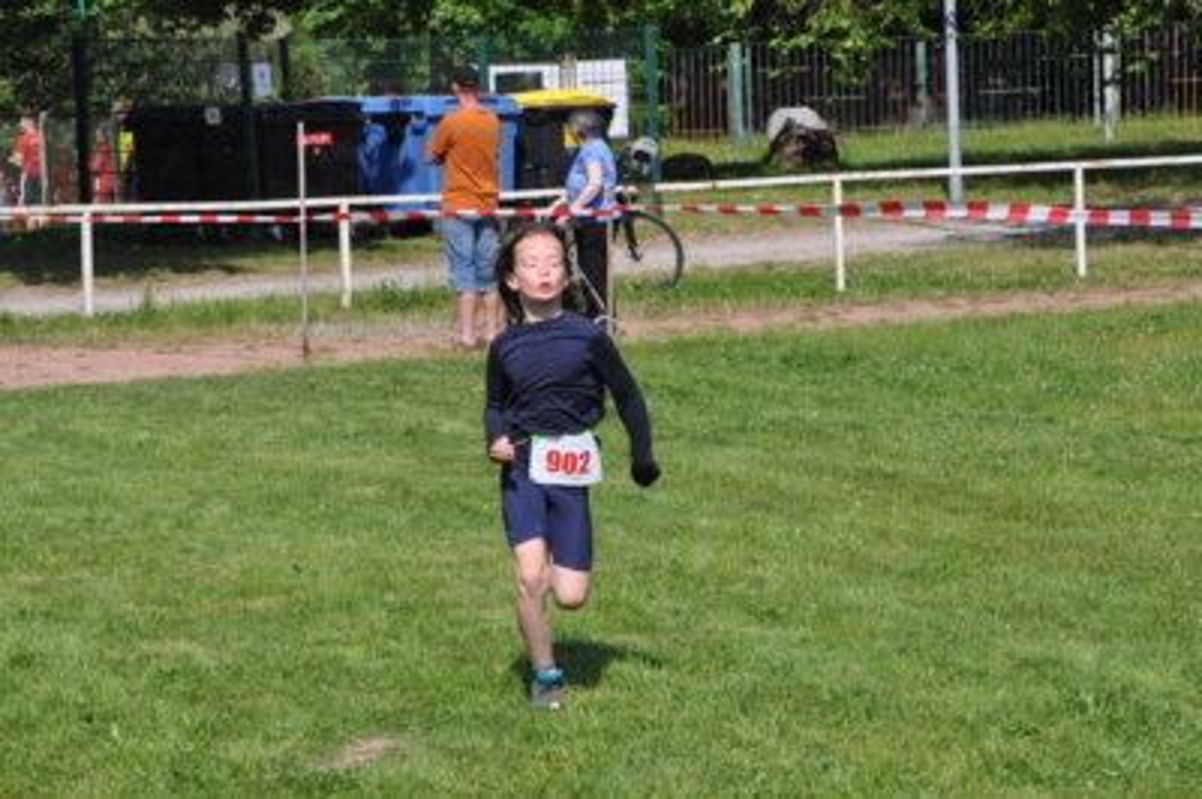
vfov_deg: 9.1
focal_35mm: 150
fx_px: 5004
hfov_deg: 13.7
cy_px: 400
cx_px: 601
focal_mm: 100
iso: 200
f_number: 10
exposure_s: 1/400
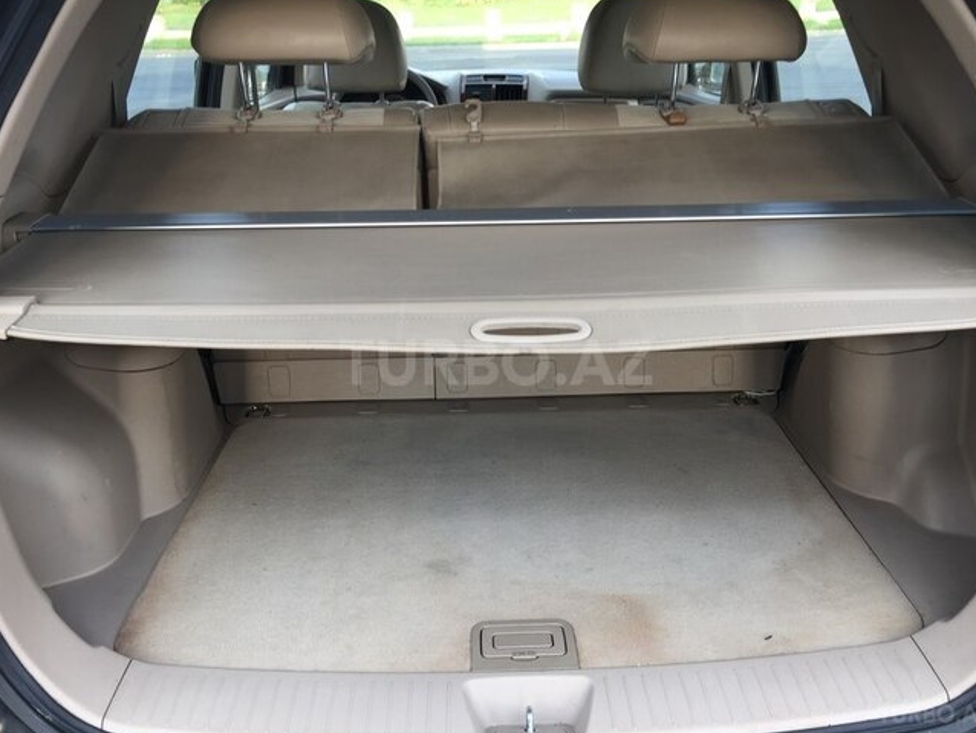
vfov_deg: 46.8
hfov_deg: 59.9
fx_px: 846
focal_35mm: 30
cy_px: 362
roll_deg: -0.6
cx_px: 496
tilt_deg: -22.9
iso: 32
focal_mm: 4.15
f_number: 2.2
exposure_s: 1/110
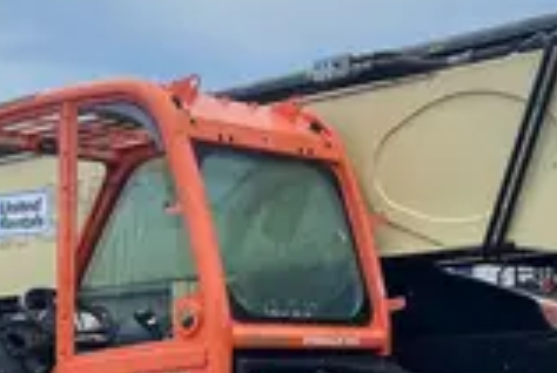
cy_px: 350
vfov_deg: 14.4
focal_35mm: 94
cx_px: 243
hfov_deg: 21.6
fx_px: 1457
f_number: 1.6
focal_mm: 5.1
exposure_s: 1/1266
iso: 50
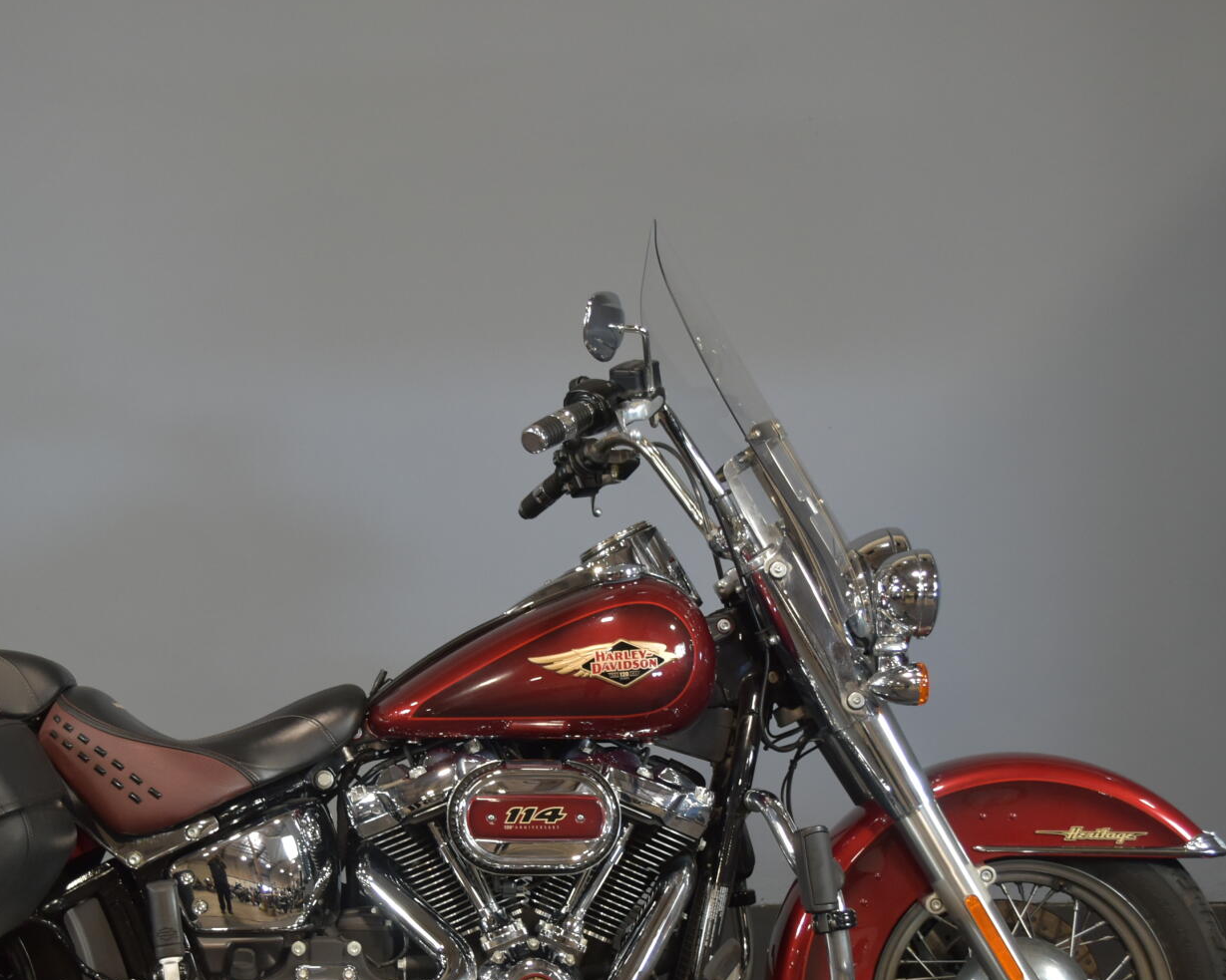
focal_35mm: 55
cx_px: 435
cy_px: 638
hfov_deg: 33.9
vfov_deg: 27.5
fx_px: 1996
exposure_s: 1/30
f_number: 4
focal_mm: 24
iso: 720
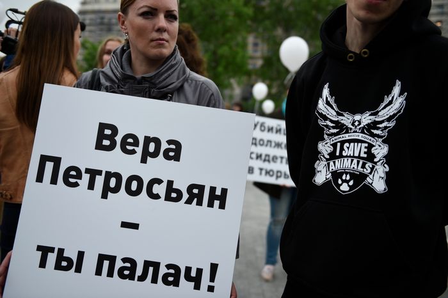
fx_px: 448
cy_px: 149
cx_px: 224
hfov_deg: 53.2
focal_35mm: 36
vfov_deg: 36.8
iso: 320
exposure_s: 1/400
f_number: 2.8
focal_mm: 36
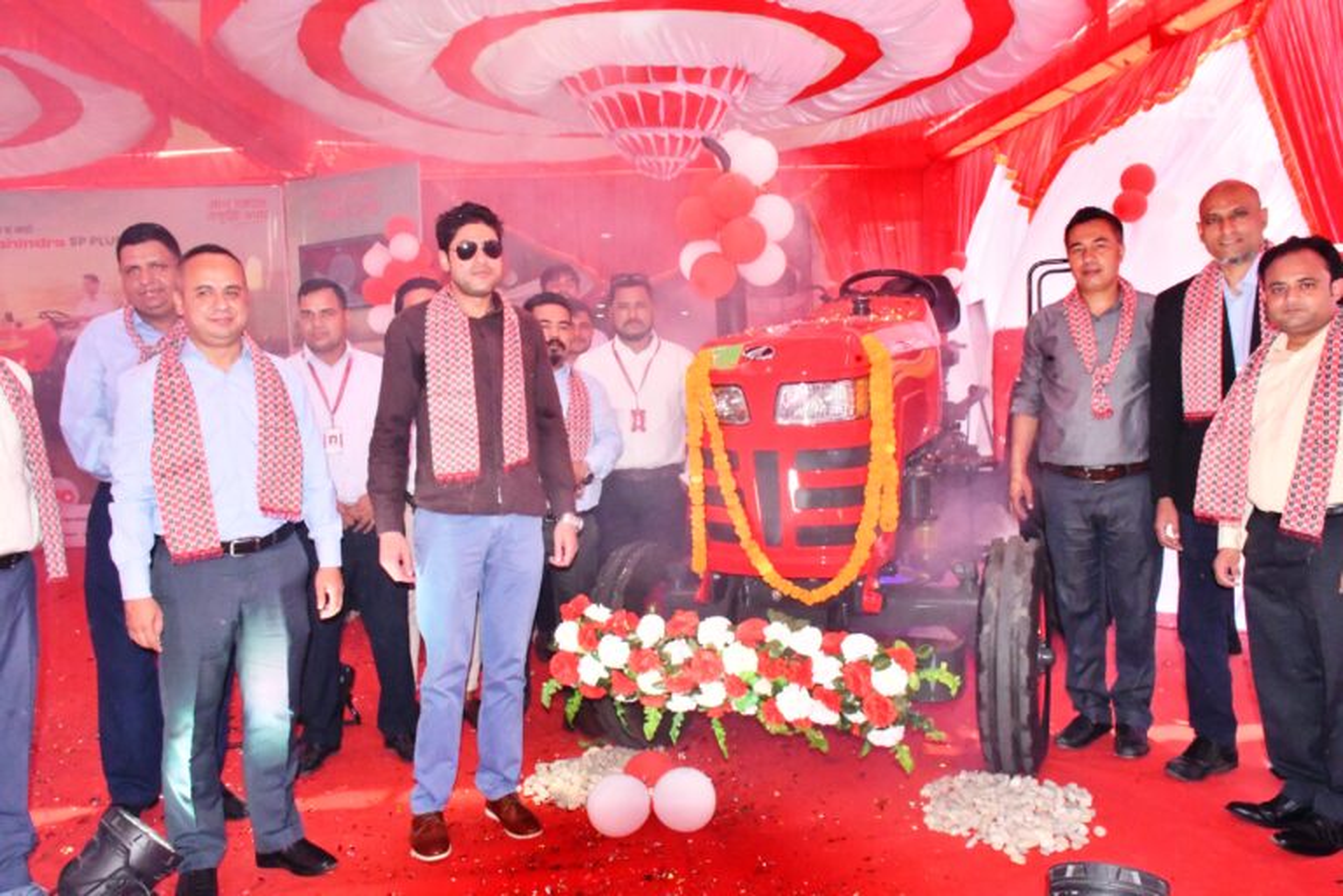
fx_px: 1007
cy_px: 448
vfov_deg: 47.9
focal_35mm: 27
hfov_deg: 67.4
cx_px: 672
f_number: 18
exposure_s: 1/250
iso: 10000
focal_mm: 18
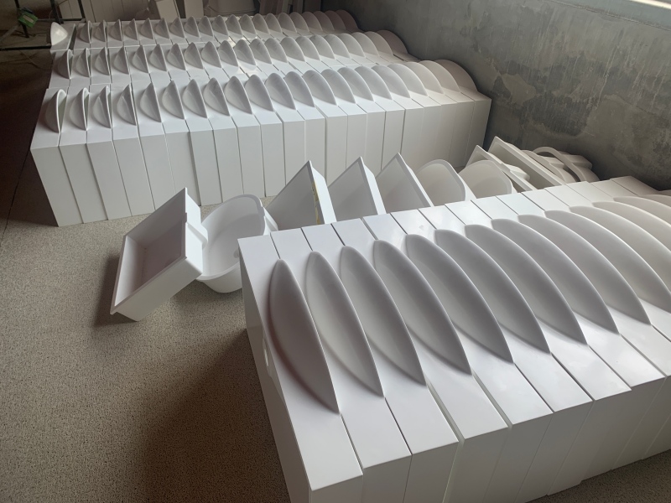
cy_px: 252
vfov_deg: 53.1
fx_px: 504
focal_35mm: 26
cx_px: 336
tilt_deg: -34.3
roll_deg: -2.0
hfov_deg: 67.3
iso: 32
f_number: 1.8
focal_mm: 4.25
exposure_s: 1/122
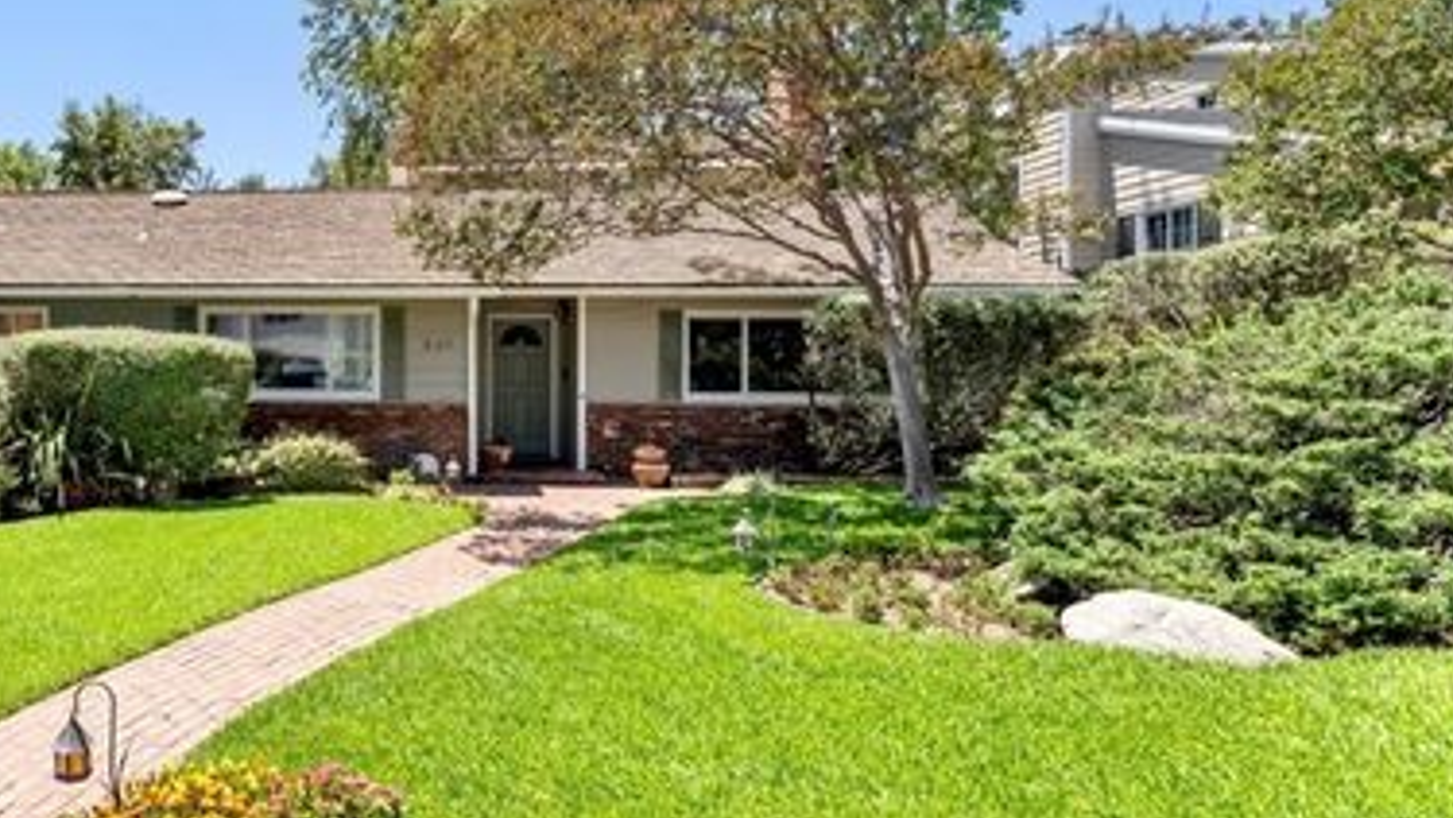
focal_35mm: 25
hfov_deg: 66.4
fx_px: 963
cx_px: 267
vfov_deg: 45.7
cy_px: 318
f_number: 8
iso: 100
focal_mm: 14
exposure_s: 1/100
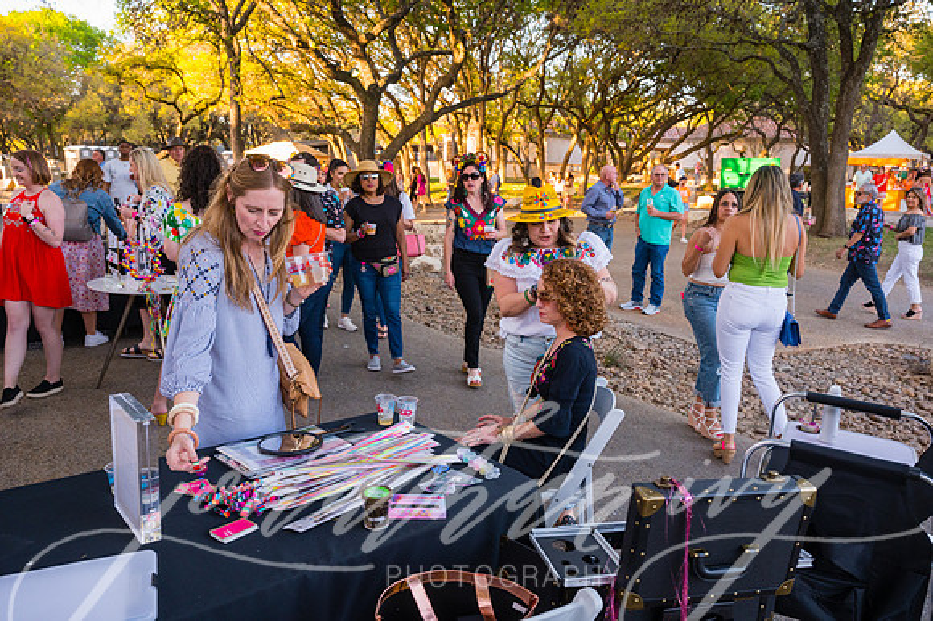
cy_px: 310
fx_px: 699
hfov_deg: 67.4
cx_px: 466
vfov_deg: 47.9
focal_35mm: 27
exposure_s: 1/320
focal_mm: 27
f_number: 5.6
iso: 1250
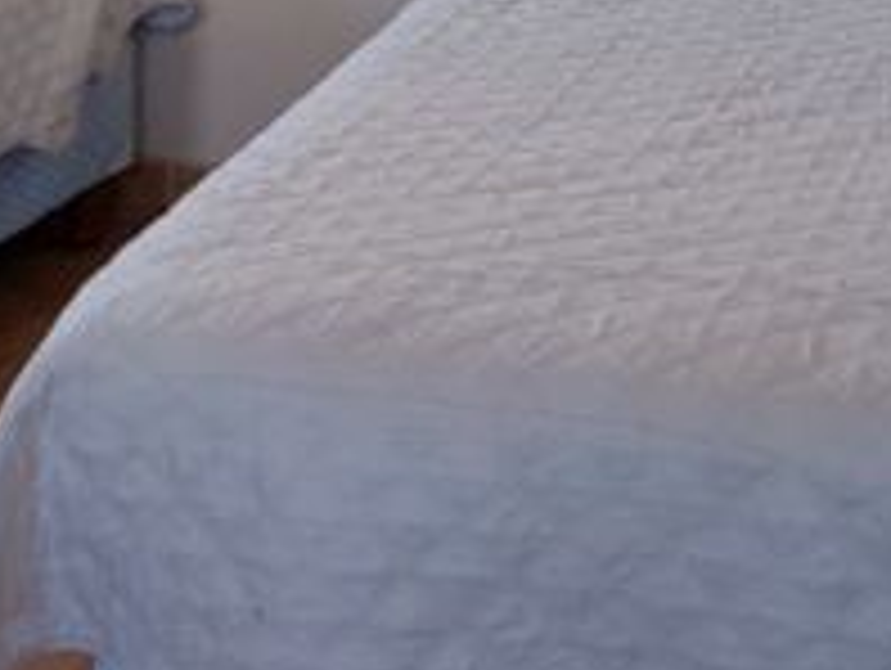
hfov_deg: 17.6
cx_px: -234
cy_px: -40
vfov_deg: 13.9
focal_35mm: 105
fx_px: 2706
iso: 50
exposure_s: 1/50
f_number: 1.7
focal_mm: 4.3
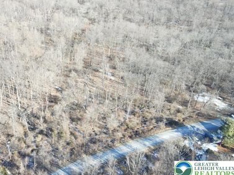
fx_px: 216
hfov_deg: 55.8
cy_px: 64
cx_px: 80
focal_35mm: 32
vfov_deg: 43.7
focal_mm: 4.5
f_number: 2.8
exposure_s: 1/100
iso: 100
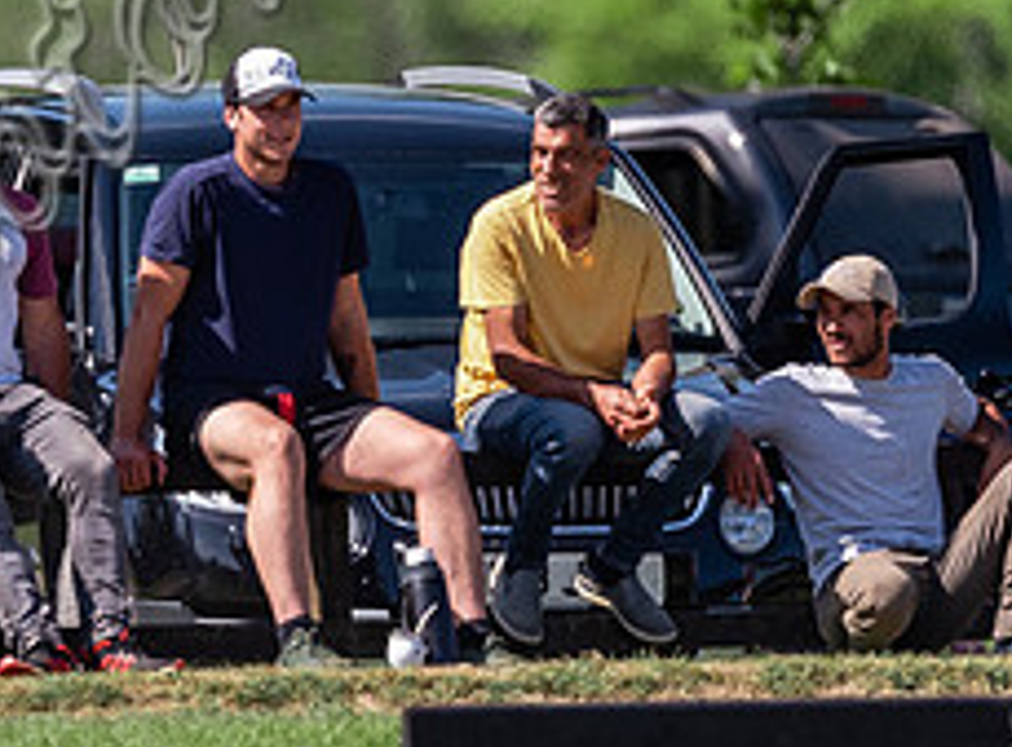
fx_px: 62698
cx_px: -329
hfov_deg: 0.9
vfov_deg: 0.7
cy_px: 622
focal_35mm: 2157
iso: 400
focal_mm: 500
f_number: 4
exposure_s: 1/3200
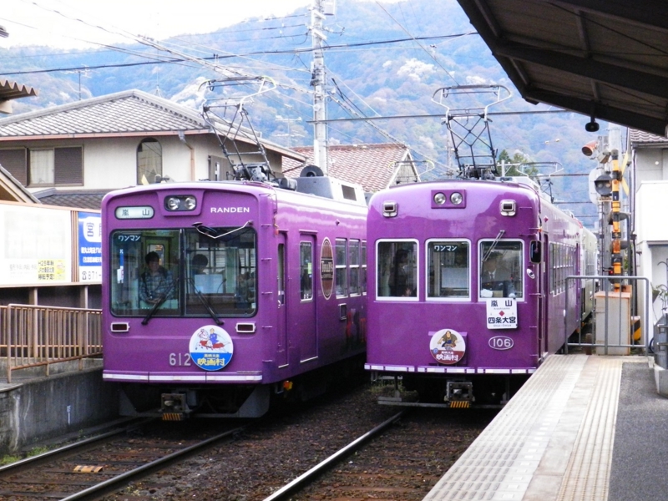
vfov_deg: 24.4
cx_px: 334
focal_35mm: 60
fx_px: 1158
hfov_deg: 32.2
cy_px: 250
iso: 800
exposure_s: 1/640
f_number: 4.6
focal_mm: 10.7
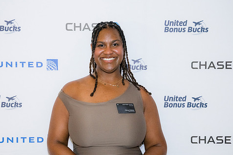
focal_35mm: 72
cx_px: 106
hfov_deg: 28.1
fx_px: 466
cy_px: 89
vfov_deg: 18.9
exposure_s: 1/125
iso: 3200
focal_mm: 59
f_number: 4
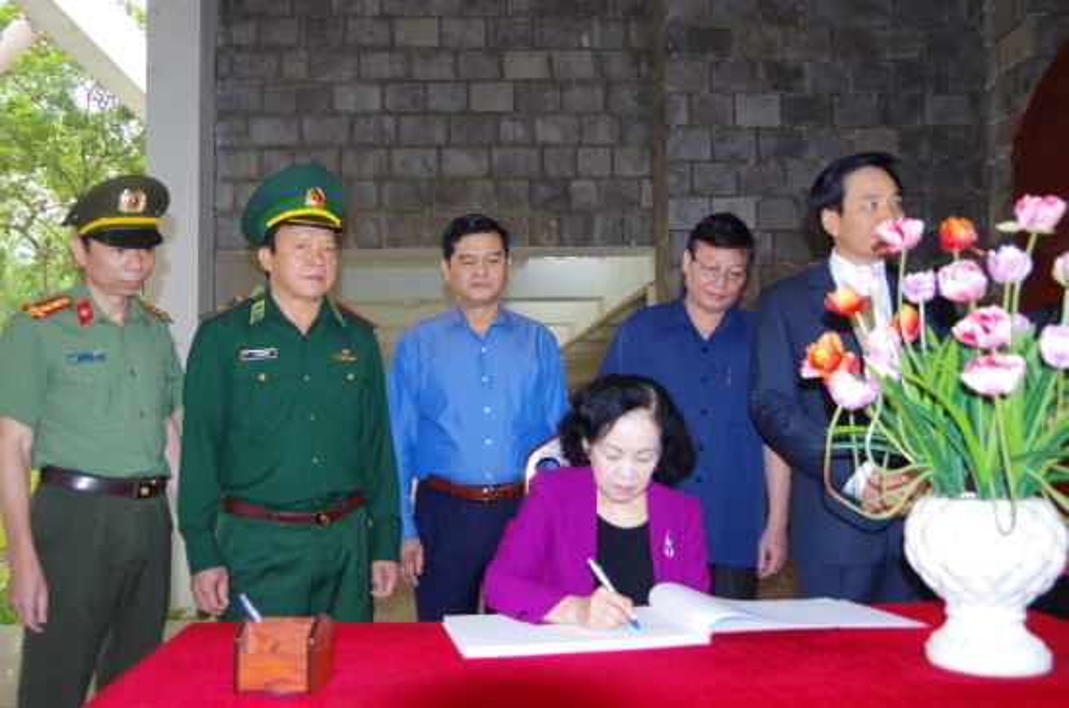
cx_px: 534
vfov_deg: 42.1
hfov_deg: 60.4
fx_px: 918
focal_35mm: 31
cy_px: 354
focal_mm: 21
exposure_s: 1/60
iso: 400
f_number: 4
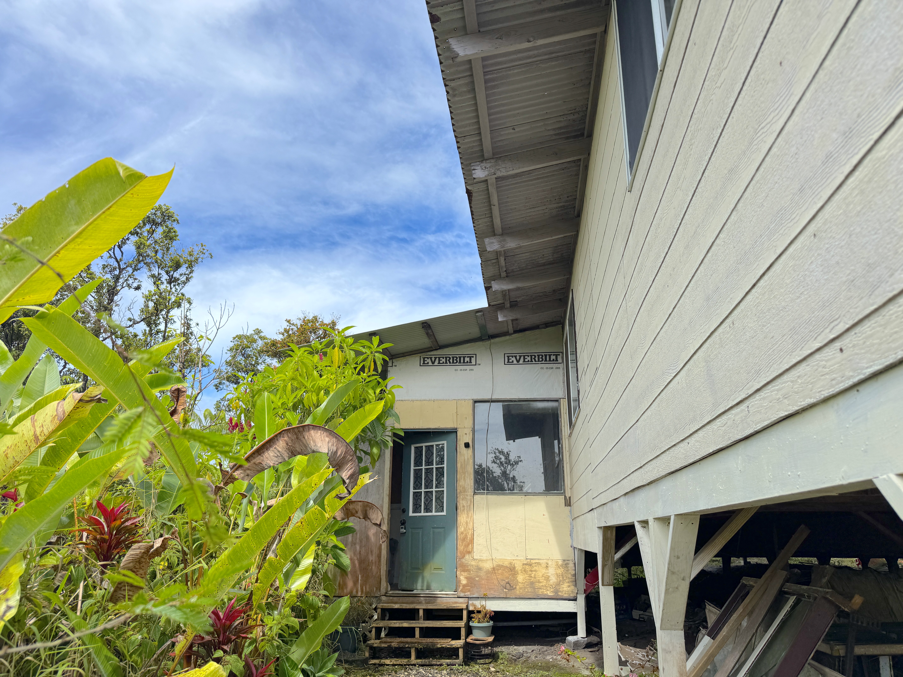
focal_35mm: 24
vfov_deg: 56.8
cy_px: 338
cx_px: 452
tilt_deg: +15.9
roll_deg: -0.7
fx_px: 626
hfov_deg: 71.6
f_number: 1.78
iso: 80
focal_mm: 6.76
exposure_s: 1/4049
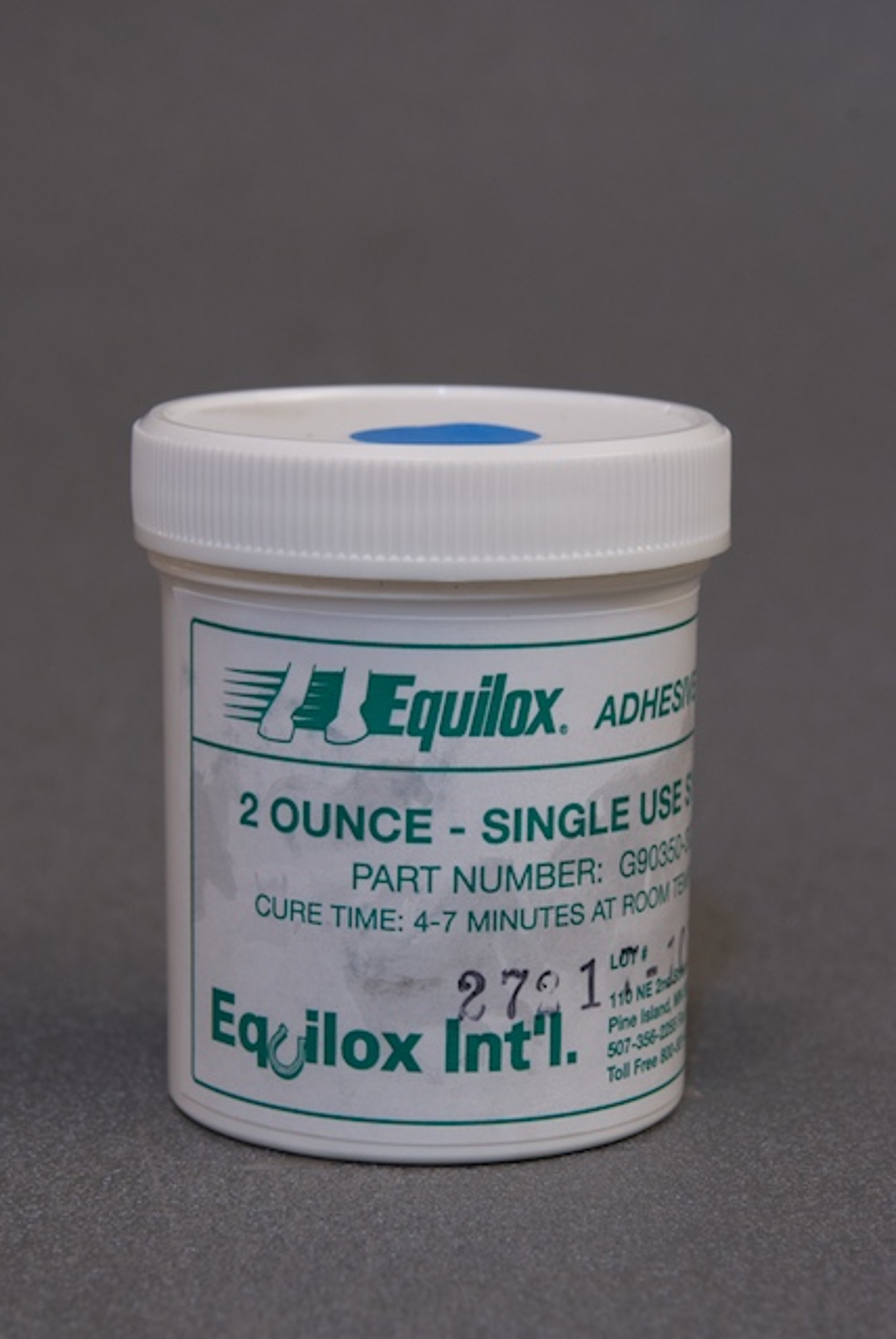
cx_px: 448
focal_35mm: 93
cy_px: 670
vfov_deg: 21.9
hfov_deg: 14.7
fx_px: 3464
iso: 320
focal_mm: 62
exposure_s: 1/4
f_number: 11
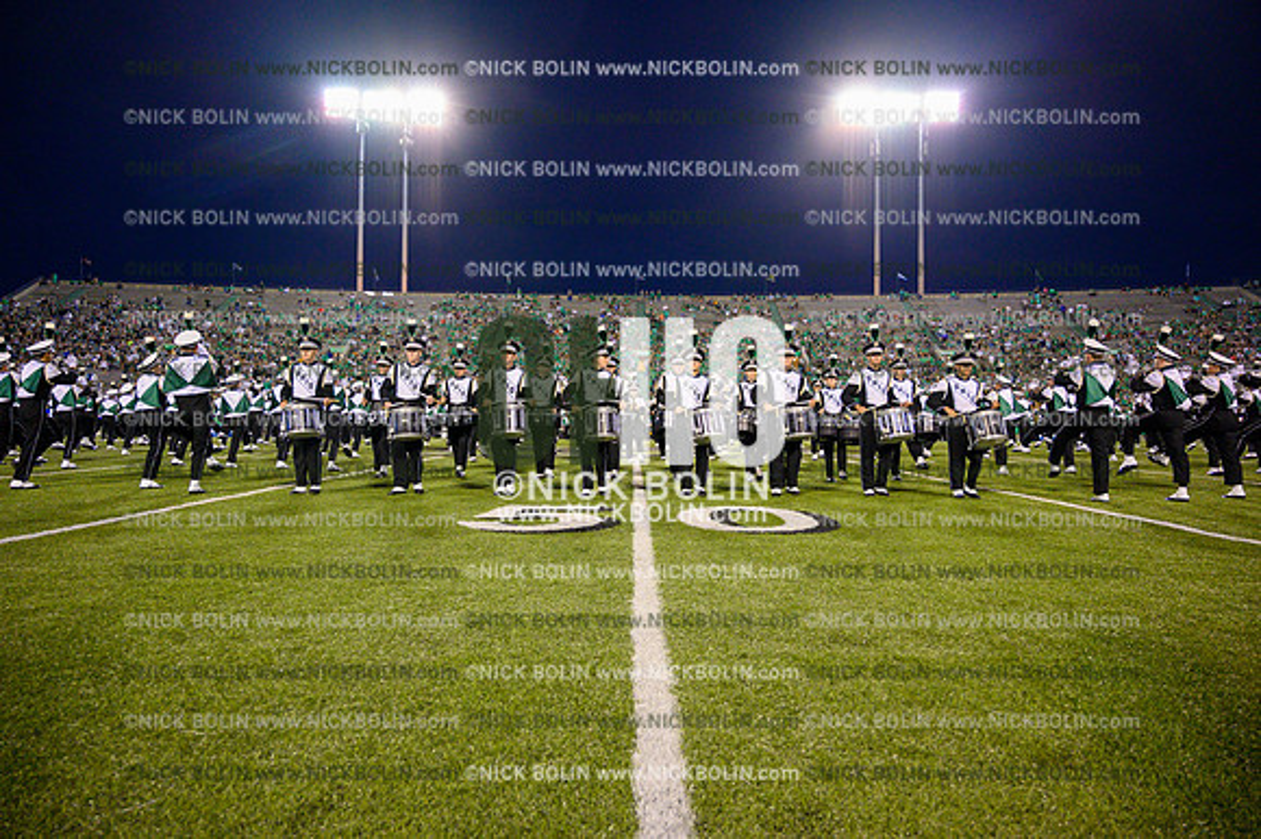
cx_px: 630
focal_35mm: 24
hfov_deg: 73.8
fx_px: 840
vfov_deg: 53.1
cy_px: 420
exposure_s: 1/500
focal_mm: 24
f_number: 4
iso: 5000
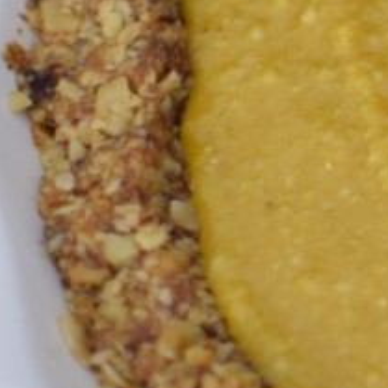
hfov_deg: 6.4
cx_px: 1051
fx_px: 3252
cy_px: 30
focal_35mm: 256
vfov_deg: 6.8
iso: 100
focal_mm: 35
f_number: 1.8
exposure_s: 1/40
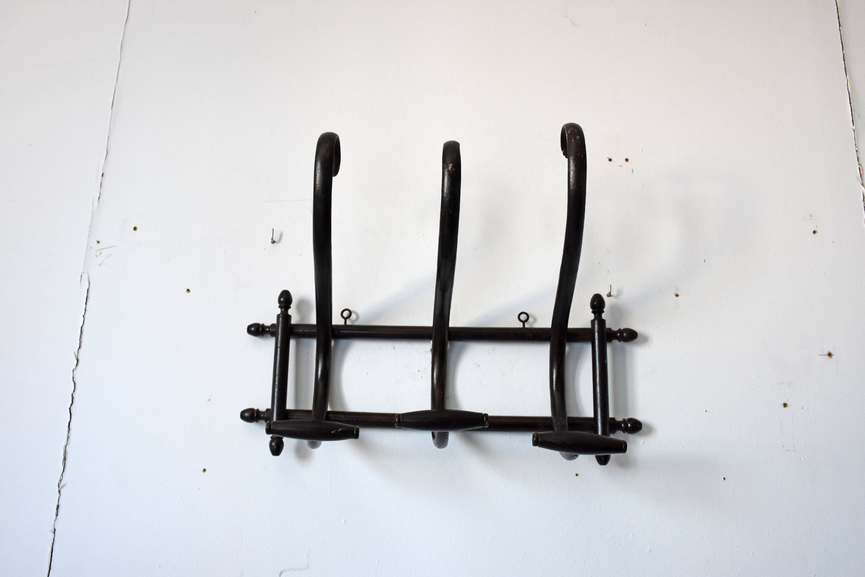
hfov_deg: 57.2
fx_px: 793
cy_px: 288
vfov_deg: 40.0
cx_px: 432
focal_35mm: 33
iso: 800
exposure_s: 1/125
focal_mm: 22
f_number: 5.6
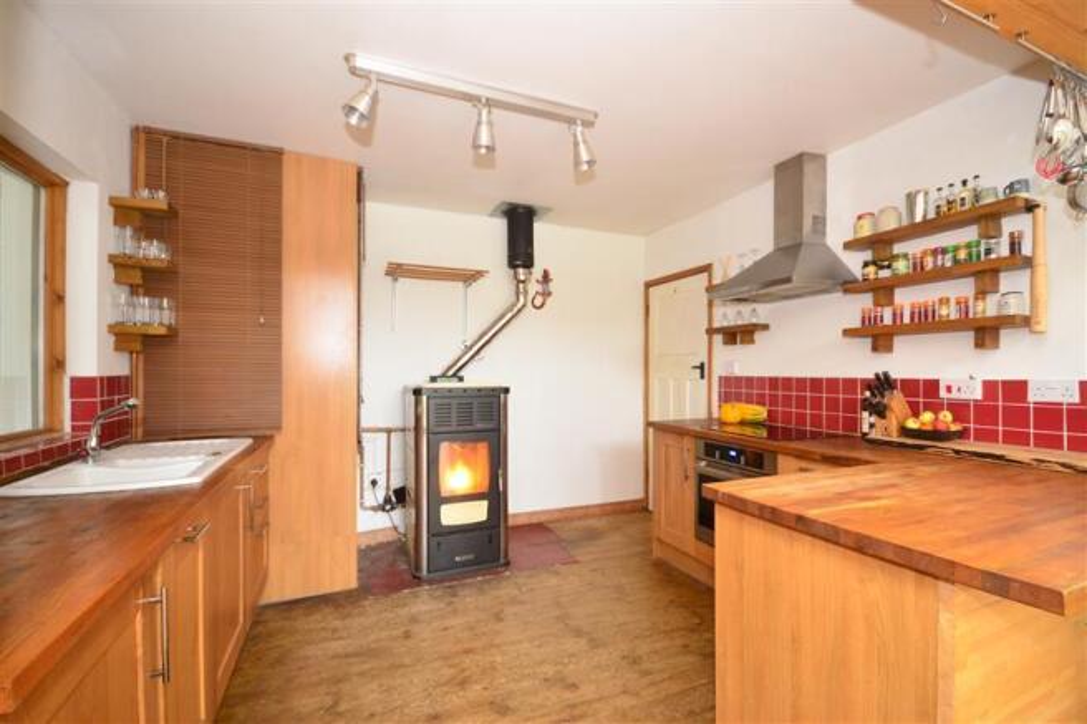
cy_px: 362
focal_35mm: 15
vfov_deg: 77.3
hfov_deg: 100.4
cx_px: 544
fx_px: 453
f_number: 5.6
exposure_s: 1/1.6
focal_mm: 10
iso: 400
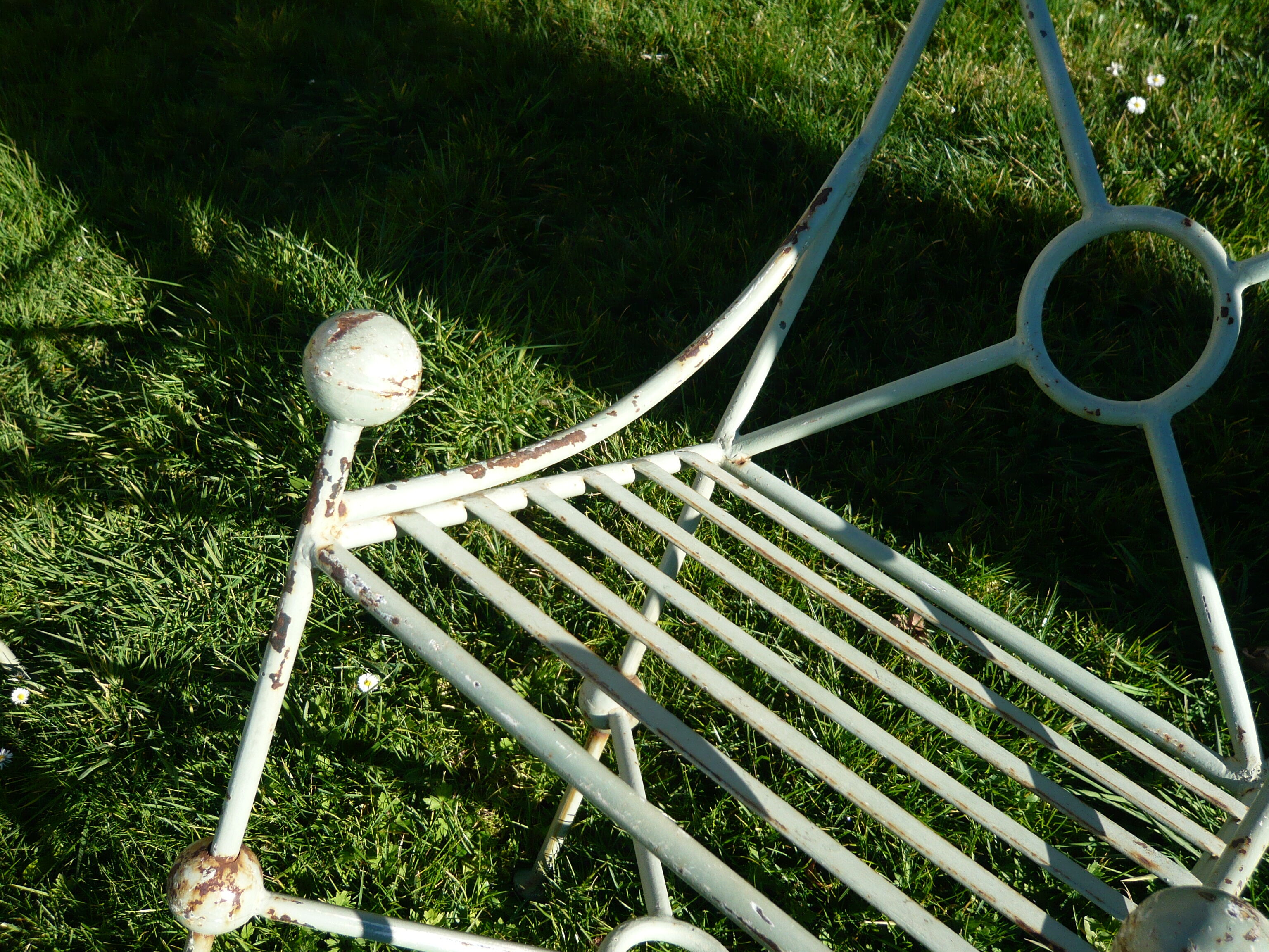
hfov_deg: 54.0
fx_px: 1246
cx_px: 634
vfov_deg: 41.8
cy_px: 476
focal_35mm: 34
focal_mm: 5.5
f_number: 3.1
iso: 100
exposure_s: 1/640
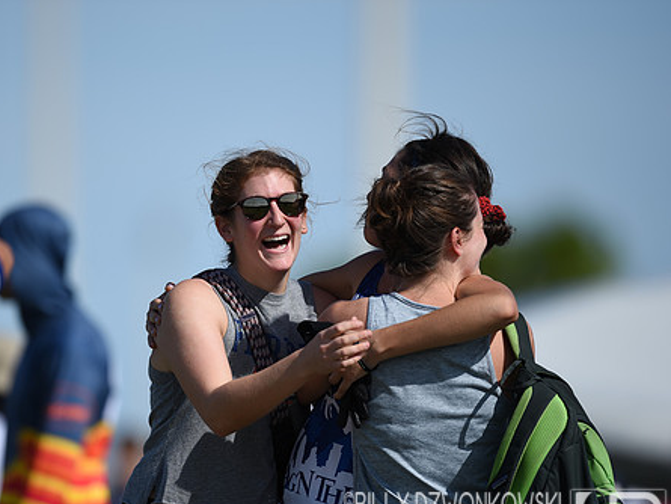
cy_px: 275
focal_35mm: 501
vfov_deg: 3.0
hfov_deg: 4.0
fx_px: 9714
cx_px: 247
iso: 100
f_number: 2.8
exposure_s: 1/3200
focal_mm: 400
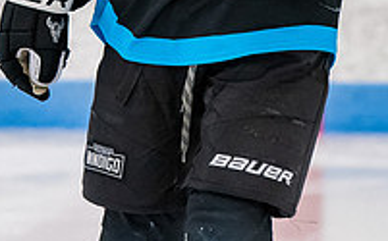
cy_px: -147
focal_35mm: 883
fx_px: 9324
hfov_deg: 2.4
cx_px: 203
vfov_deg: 1.5
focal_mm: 170
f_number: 3.2
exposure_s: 1/800
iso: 2000
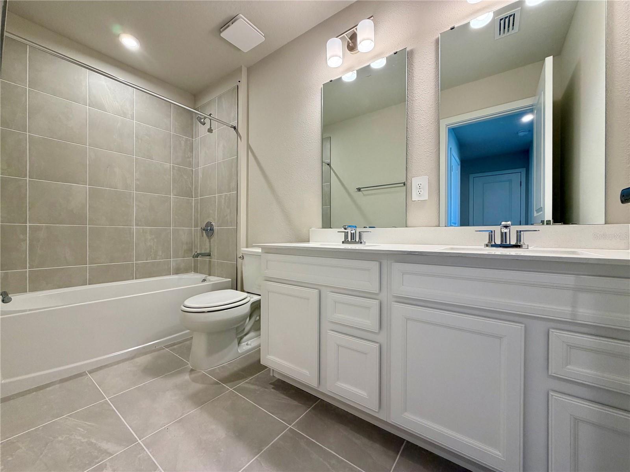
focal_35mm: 14
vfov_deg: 85.7
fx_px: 255
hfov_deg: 102.1
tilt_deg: +0.2
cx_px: 315
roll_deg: +0.2
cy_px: 236
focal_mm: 2.22
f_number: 2.2
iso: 160
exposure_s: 1/60
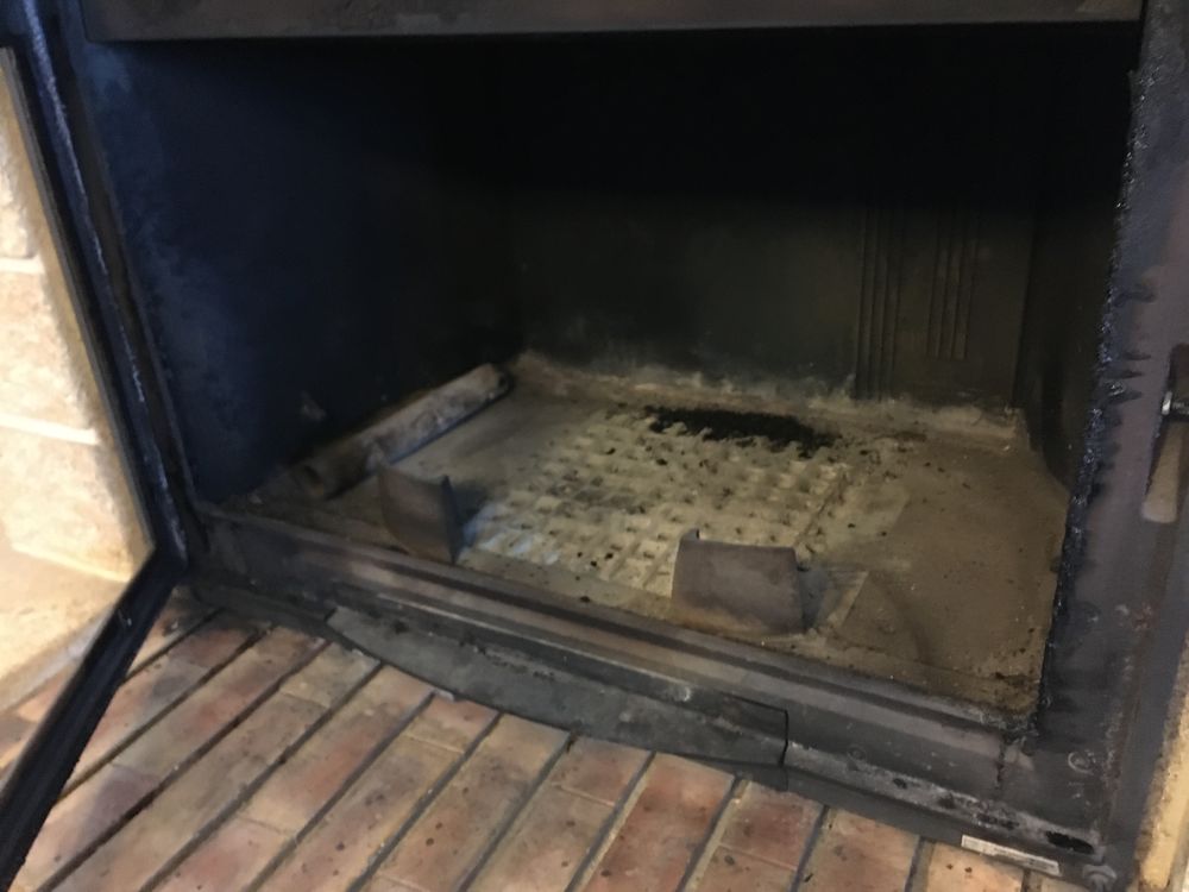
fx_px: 996
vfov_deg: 48.2
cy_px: 446
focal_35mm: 29
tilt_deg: -28.1
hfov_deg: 61.7
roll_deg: +4.4
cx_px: 594
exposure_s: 1/17
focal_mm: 4.15
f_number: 2.2
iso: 640
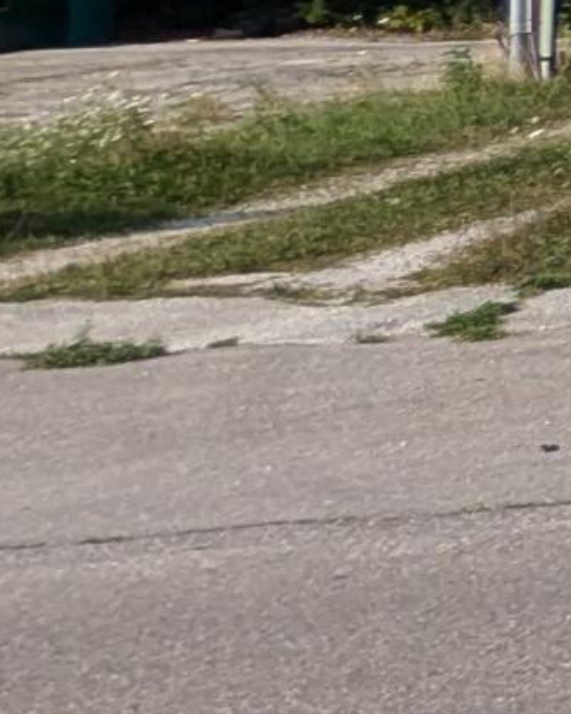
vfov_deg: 15.4
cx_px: 2547
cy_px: -434
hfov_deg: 7.2
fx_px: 2387
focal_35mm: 113
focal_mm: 2.35
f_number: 2.2
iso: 52
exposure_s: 1/1120
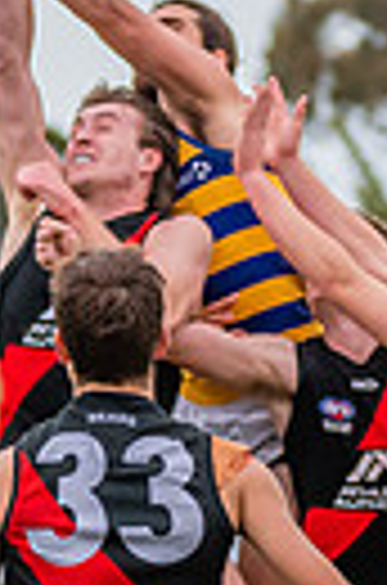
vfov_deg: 1.6
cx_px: 28
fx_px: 20911
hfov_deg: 1.1
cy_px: 507
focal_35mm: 1290
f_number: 6.3
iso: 800
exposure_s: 1/1600
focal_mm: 180
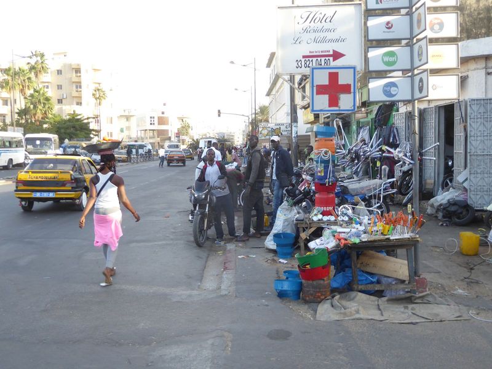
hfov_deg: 44.8
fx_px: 597
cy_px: 184
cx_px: 246
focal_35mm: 42
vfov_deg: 34.3
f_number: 3.8
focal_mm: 7.2
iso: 80
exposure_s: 1/80
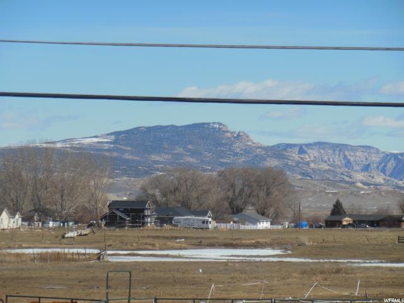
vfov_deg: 7.8
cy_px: 152
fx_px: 2229
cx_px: 202
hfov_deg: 10.4
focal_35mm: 191
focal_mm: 34
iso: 125
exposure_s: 1/1000
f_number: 5.6
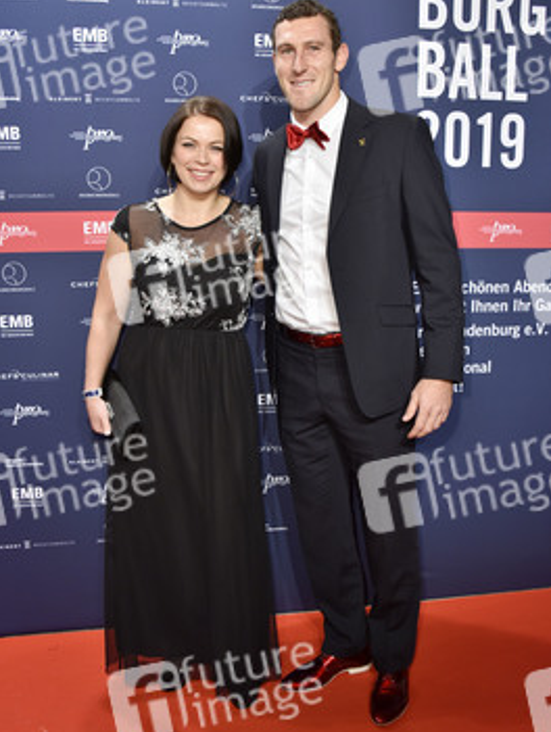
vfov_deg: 52.6
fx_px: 741
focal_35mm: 35
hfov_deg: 40.8
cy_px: 380
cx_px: 276
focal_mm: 32
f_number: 6.3
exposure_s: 1/160
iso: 1000
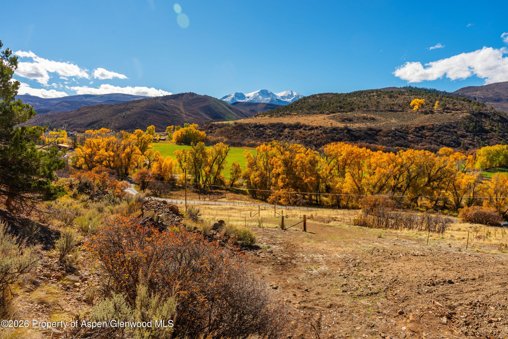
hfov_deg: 73.7
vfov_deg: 53.1
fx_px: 339
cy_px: 170
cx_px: 254
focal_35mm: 24
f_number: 11
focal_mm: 24
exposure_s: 1/3200
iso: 200
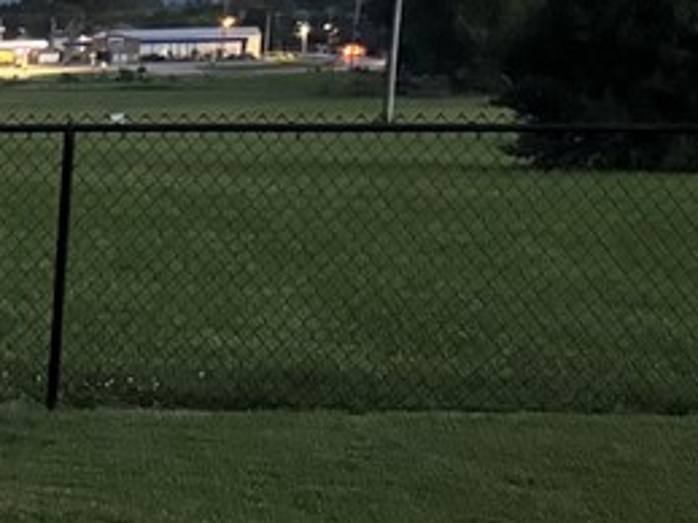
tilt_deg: -14.1
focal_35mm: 95
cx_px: -620
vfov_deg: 15.3
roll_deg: +1.4
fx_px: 1915
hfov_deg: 16.6
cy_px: 512
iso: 1250
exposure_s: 1/28
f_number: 1.78
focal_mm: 6.76
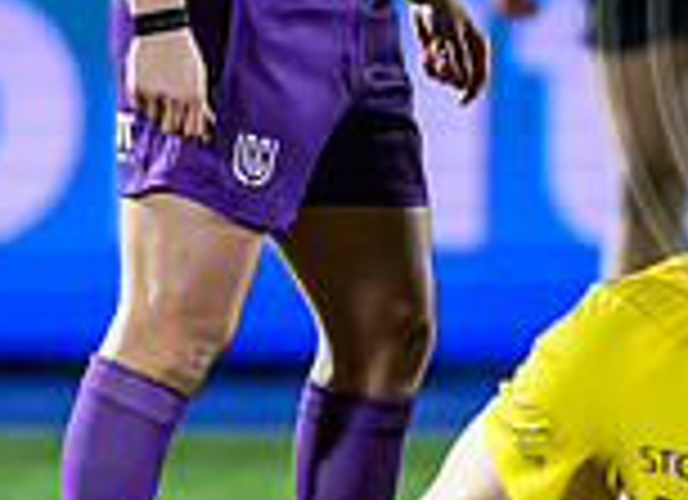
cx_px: 758
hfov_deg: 0.9
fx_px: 44984
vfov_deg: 0.6
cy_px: 258
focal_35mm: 2290
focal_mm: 400
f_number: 3.2
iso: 5000
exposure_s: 1/1600
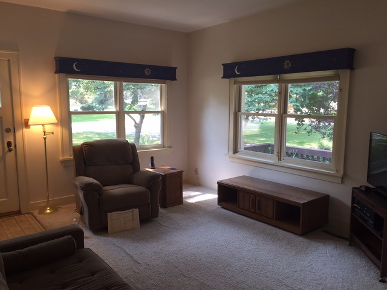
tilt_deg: -6.6
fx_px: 324
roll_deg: -1.1
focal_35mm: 29
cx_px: 194
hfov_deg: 61.7
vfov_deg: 48.2
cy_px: 145
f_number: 2.2
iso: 40
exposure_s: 1/40
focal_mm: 4.15
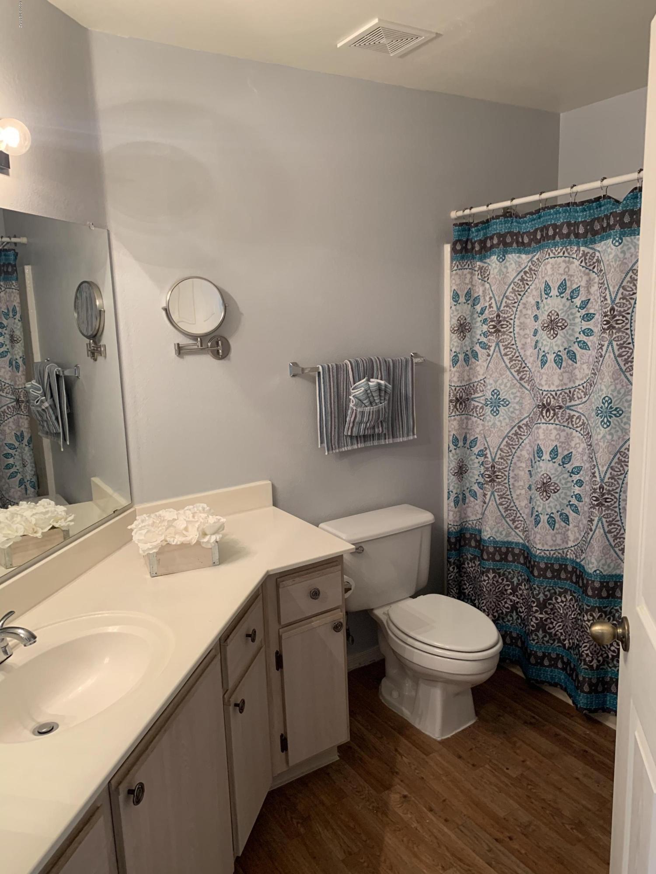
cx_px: 328
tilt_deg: -9.3
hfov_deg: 53.1
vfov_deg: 67.3
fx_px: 657
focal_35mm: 26
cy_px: 437
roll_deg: +1.8
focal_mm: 4.25
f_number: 1.8
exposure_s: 1/60
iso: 125
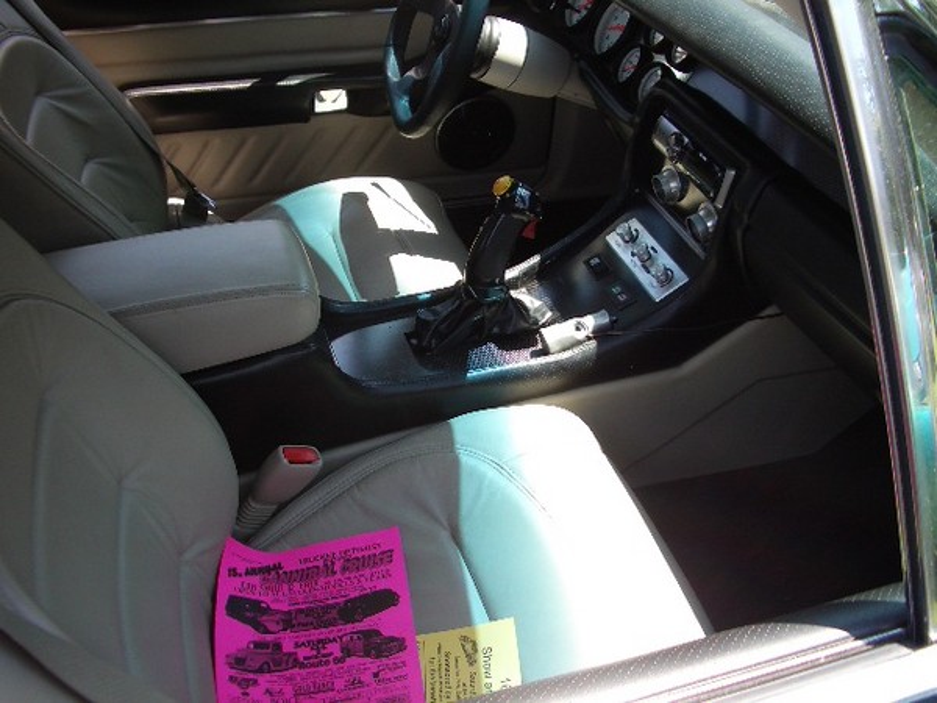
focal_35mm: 35
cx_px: 468
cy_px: 352
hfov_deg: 52.6
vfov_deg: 40.7
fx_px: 947
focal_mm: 5.8
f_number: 2.6
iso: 80
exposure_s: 1/160
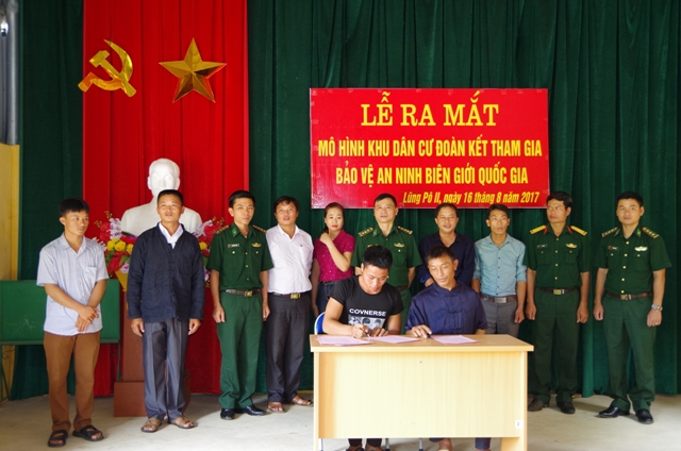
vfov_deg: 36.7
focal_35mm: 36
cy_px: 226
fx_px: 680
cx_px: 340
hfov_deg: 53.2
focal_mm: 24
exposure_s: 1/25
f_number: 4
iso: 800
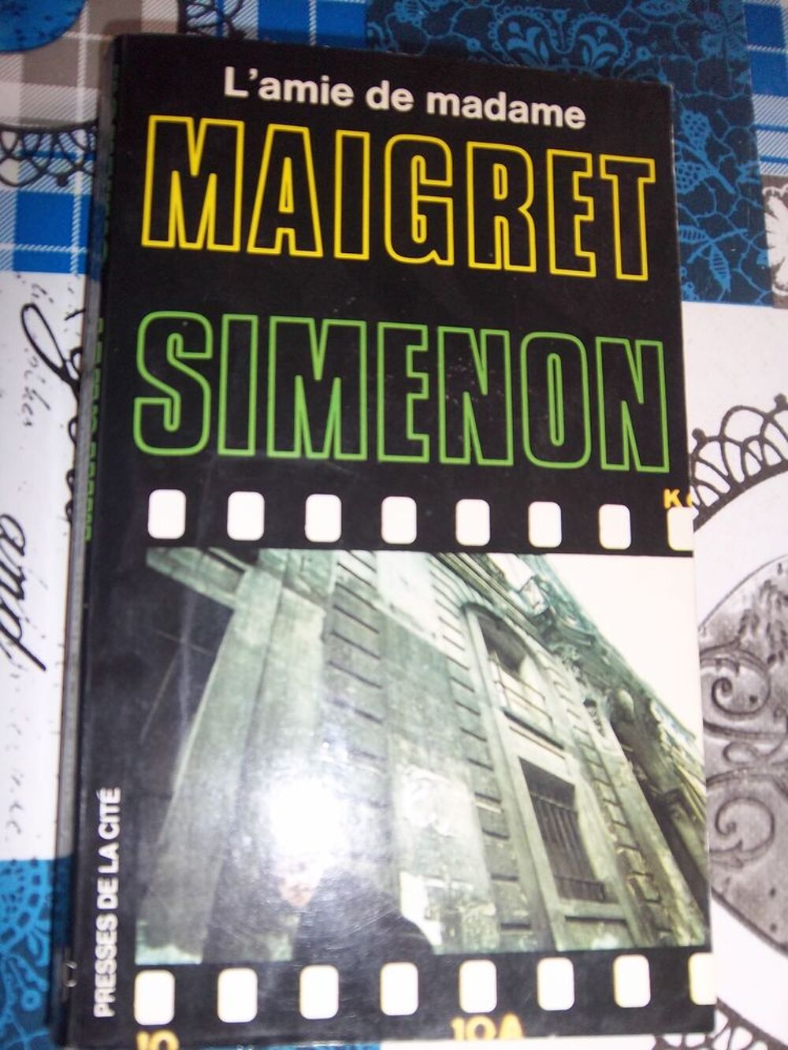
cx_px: 394
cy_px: 525
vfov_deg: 63.4
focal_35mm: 28
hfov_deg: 49.8
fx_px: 850
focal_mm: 5.1
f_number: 3.5
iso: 64
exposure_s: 1/64
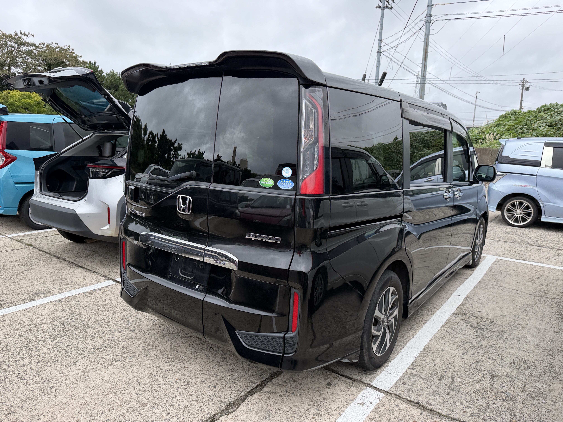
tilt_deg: -6.7
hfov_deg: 71.6
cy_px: 211
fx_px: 390
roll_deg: +2.8
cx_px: 282
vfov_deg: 56.8
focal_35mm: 24
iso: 80
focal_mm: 6.76
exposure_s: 1/322
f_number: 1.78
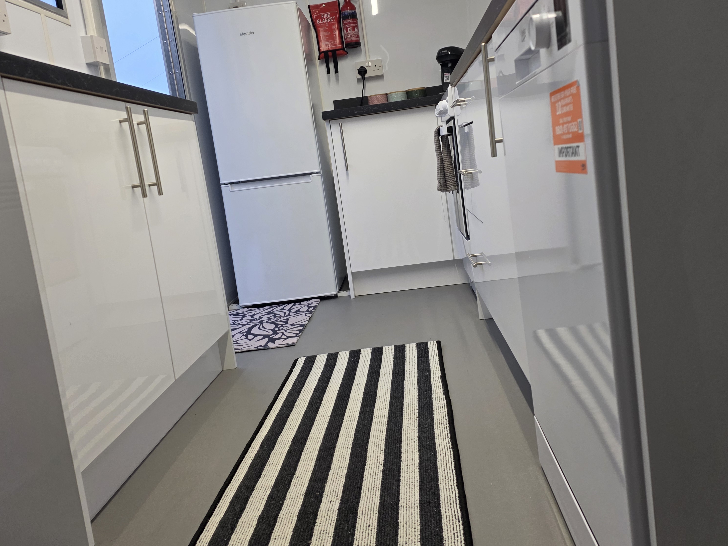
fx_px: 652
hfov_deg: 58.3
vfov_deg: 45.3
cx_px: 368
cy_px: 227
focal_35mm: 31
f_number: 1.7
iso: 125
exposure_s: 1/180
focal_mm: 6.3
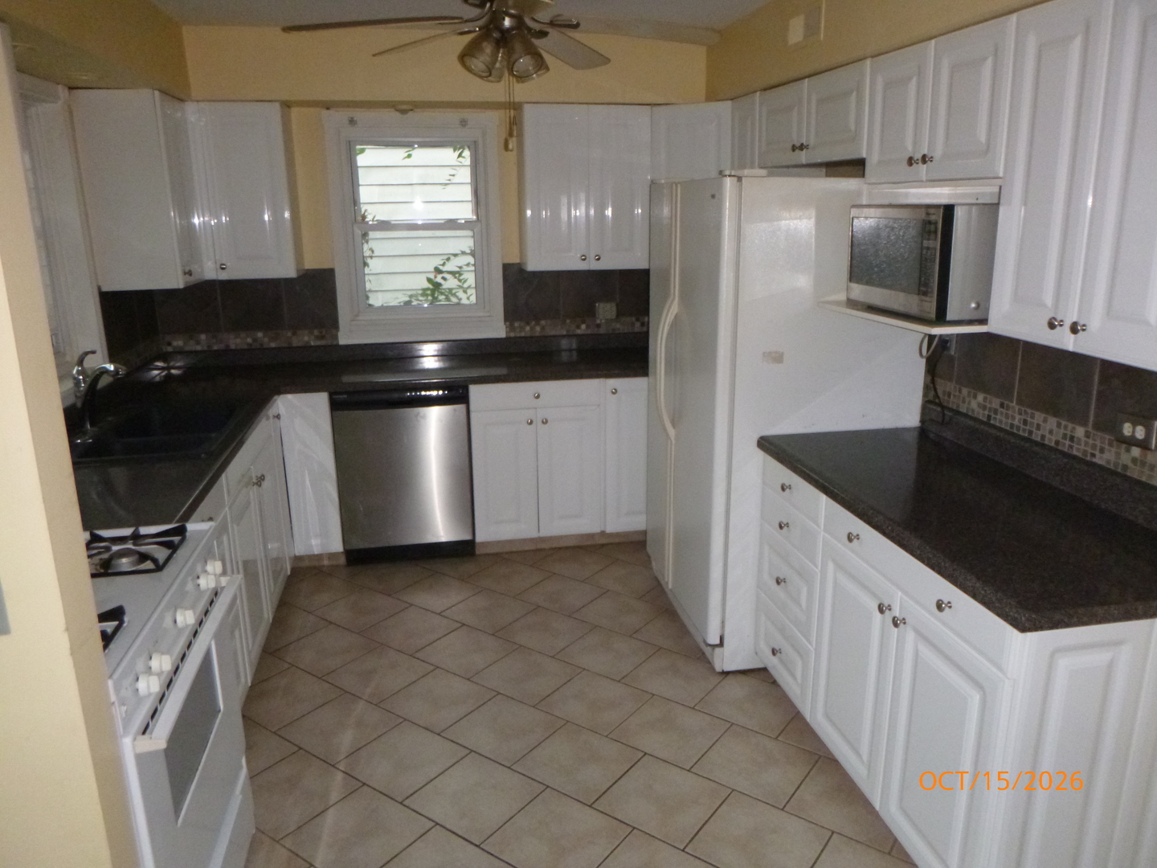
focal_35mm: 25
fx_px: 836
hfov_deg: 69.4
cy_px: 434
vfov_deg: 54.9
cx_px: 578
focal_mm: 4.5
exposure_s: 1/60
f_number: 3.9
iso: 400
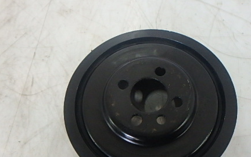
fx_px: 226
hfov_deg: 57.8
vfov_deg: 37.8
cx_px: 148
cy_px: 108
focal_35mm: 33
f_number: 3.5
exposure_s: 1/30
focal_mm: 3.7
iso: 640
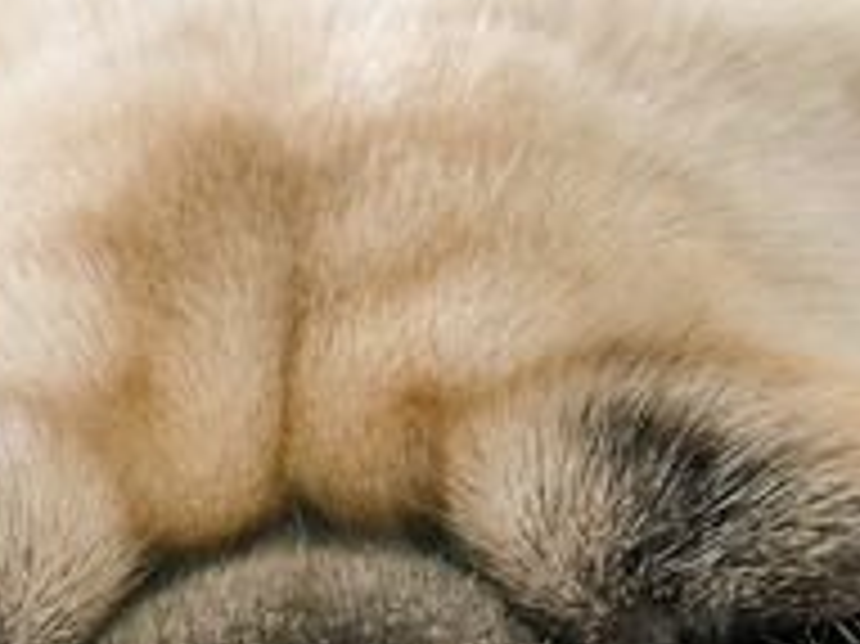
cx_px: 176
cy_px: 653
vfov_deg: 7.4
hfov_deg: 9.9
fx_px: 4966
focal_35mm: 200
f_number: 6.3
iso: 320
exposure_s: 1/6
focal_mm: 34
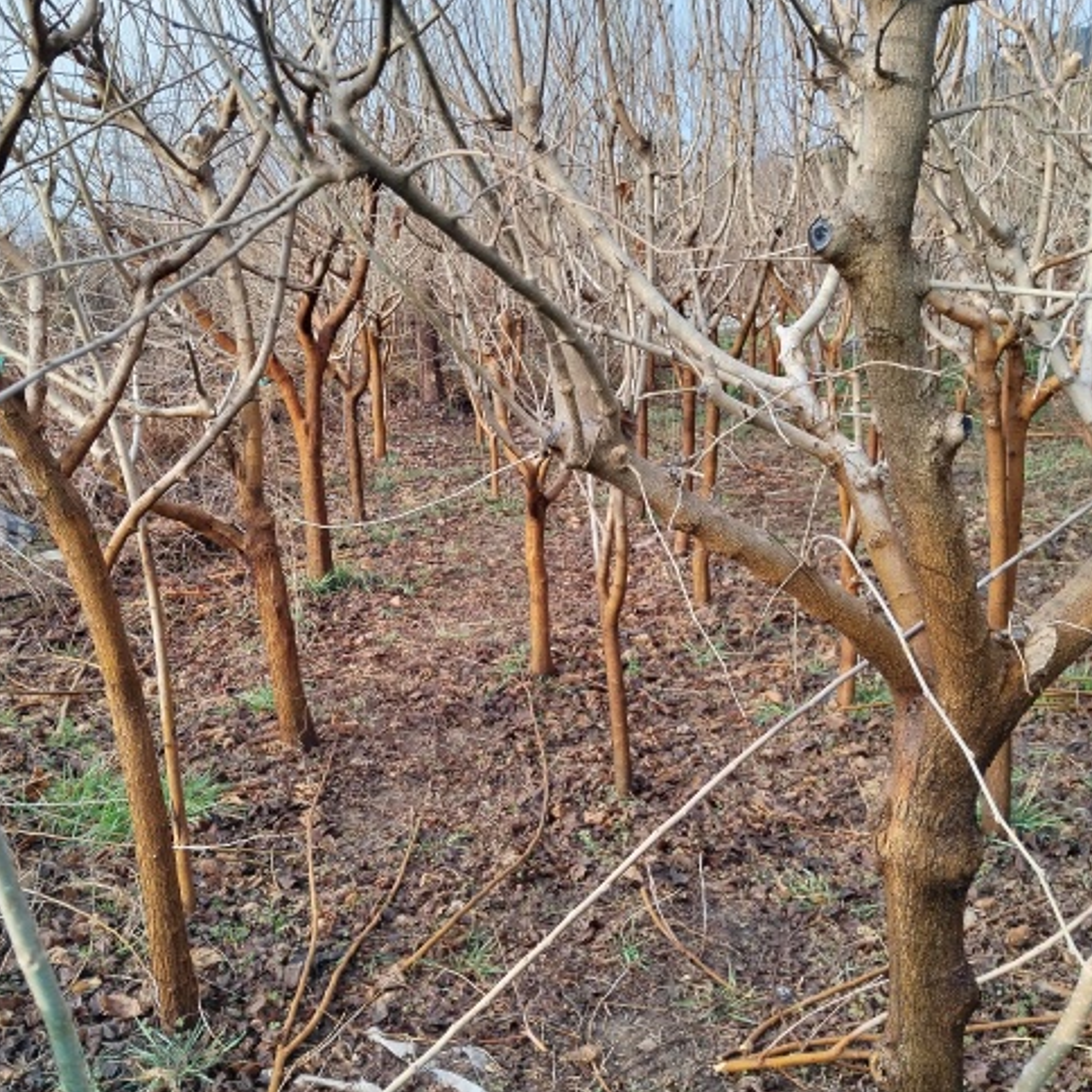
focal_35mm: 38
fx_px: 1356
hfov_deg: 43.8
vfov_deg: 43.9
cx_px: 476
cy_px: 557
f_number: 1.8
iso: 100
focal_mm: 4.75
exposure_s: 1/586
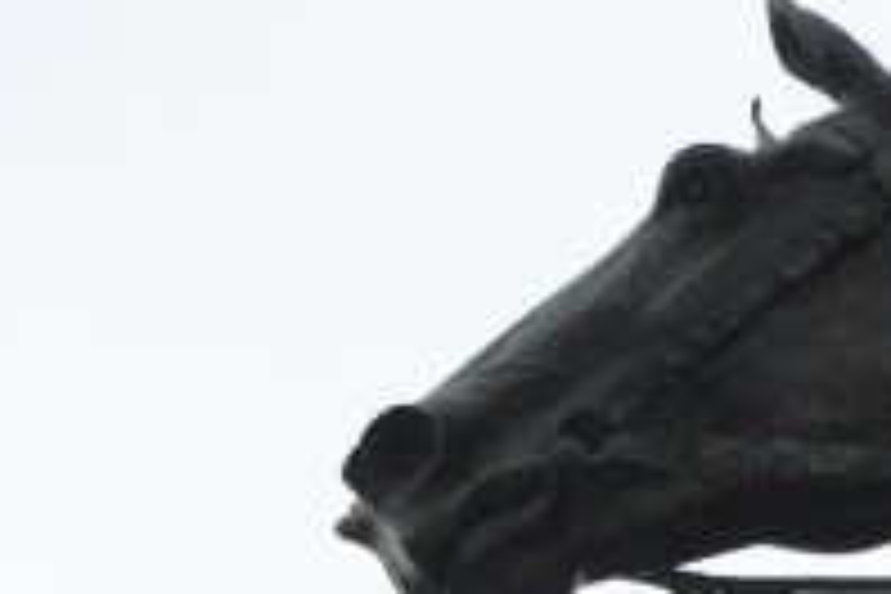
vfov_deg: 5.4
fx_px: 6237
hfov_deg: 7.6
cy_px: 983
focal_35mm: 252
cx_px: 2196
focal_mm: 50
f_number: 6.3
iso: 500
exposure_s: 1/250
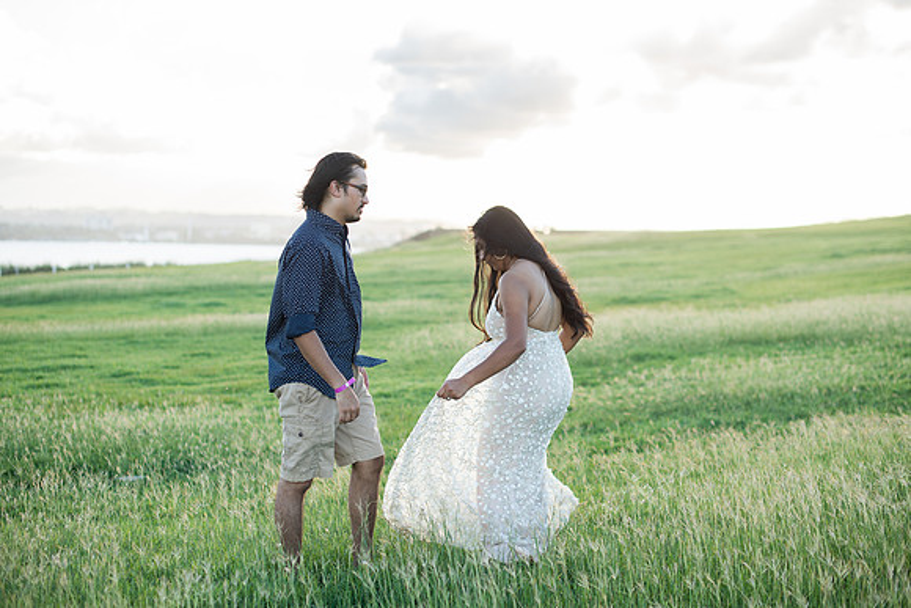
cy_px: 281
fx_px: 1436
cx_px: 465
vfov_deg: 23.9
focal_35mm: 57
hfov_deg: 35.2
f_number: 2.2
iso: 100
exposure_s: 1/640
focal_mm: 50
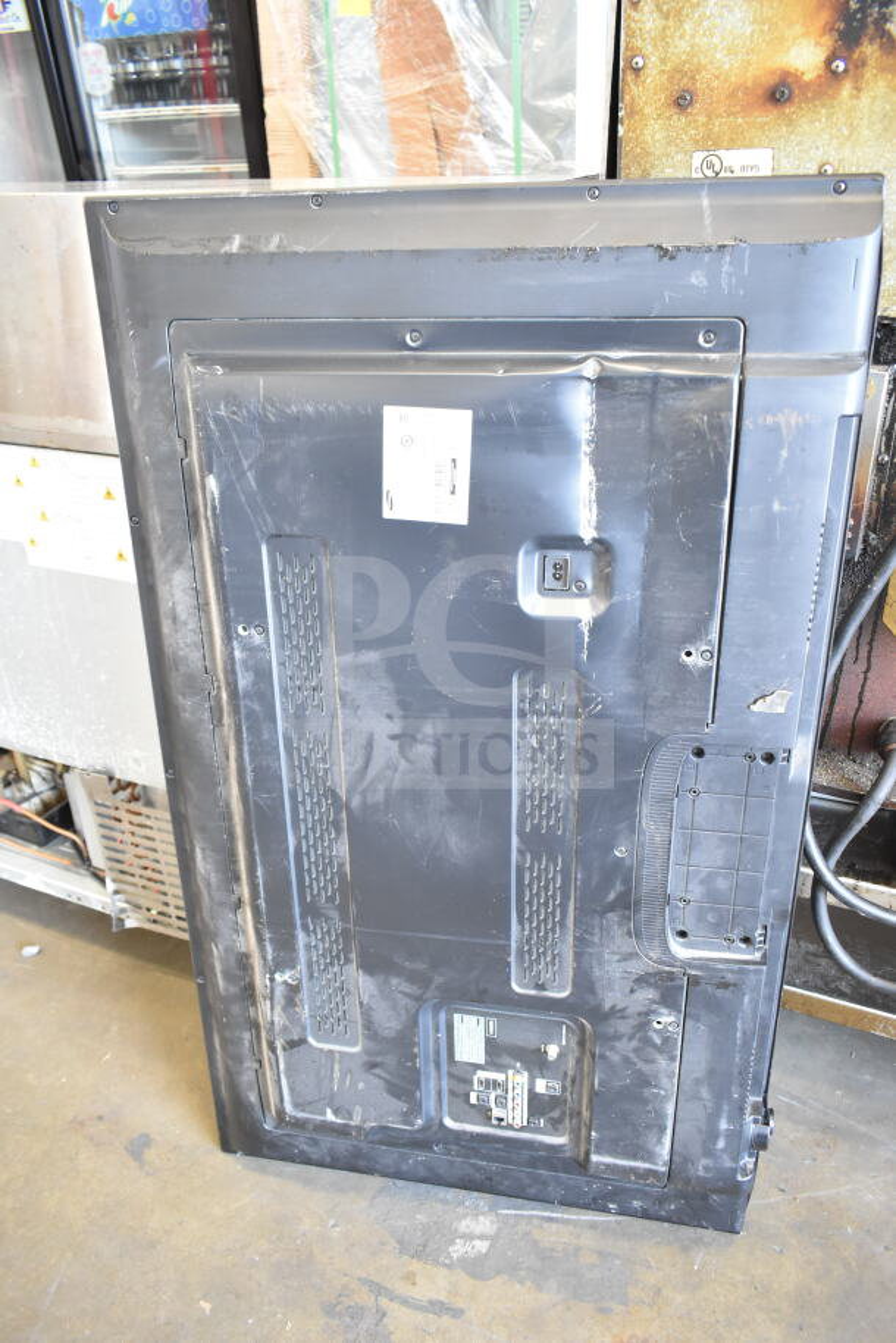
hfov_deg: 48.0
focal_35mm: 27
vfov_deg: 67.4
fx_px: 1007
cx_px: 448
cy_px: 672
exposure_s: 1/30
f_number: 3.5
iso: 1800
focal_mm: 18
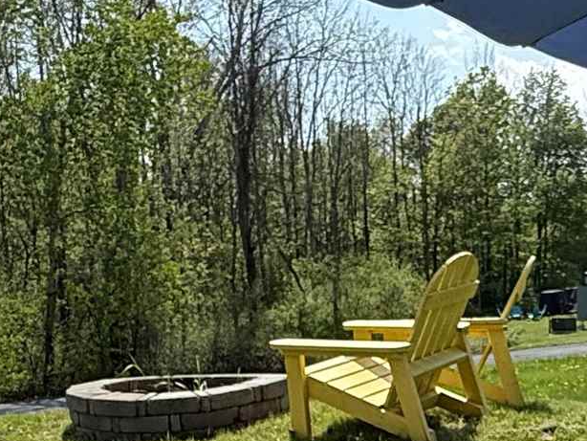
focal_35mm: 70
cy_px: 440
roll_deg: -0.1
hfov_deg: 25.7
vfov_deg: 20.4
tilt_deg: -7.2
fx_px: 1187
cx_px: 648
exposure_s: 1/1848
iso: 64
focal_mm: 2.22
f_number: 2.2
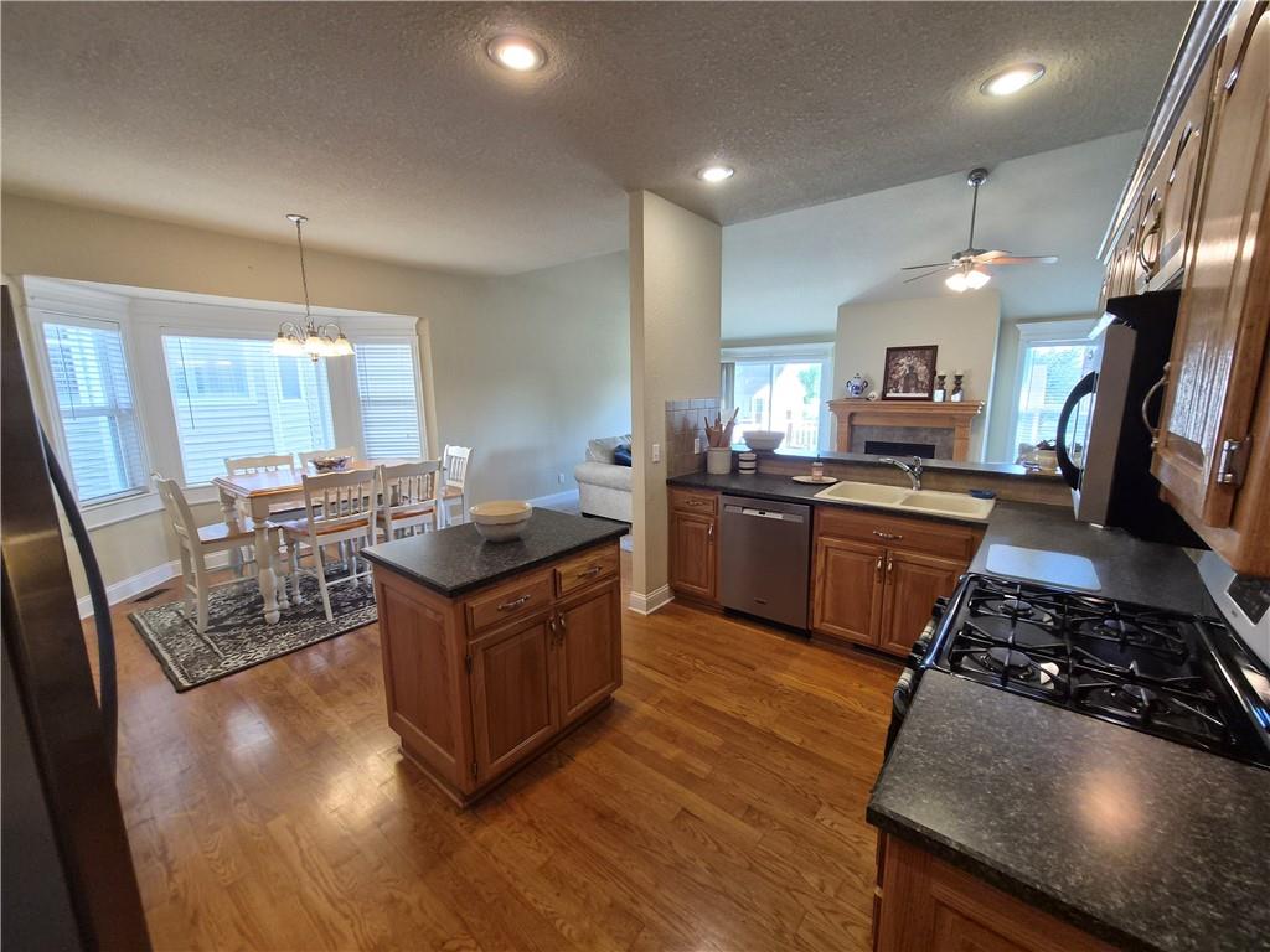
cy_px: 476
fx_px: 477
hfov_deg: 106.2
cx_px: 635
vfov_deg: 89.9
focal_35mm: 13
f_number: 2.2
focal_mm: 1.7
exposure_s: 1/60
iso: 100
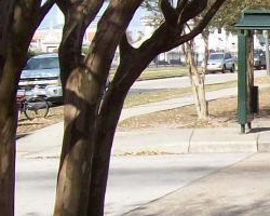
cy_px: 141
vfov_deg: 10.2
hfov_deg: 12.0
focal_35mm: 152
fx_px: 1215
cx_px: 438
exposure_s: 1/367
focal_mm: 6
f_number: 4.8
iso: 80
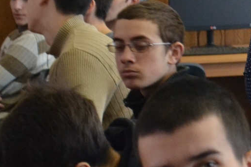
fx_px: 1707
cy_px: 2
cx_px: 365
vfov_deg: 5.6
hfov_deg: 8.2
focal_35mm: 245
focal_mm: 52
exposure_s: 1/60
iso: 2500
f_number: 5.6
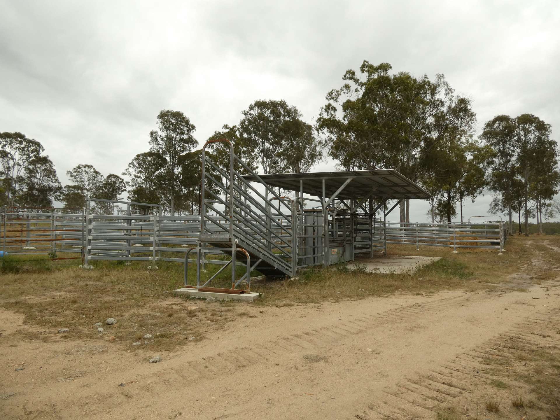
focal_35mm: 24
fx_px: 388
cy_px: 210
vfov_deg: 56.8
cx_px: 280
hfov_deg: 71.6
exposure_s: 1/1000
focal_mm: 4.3
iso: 80
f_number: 3.5
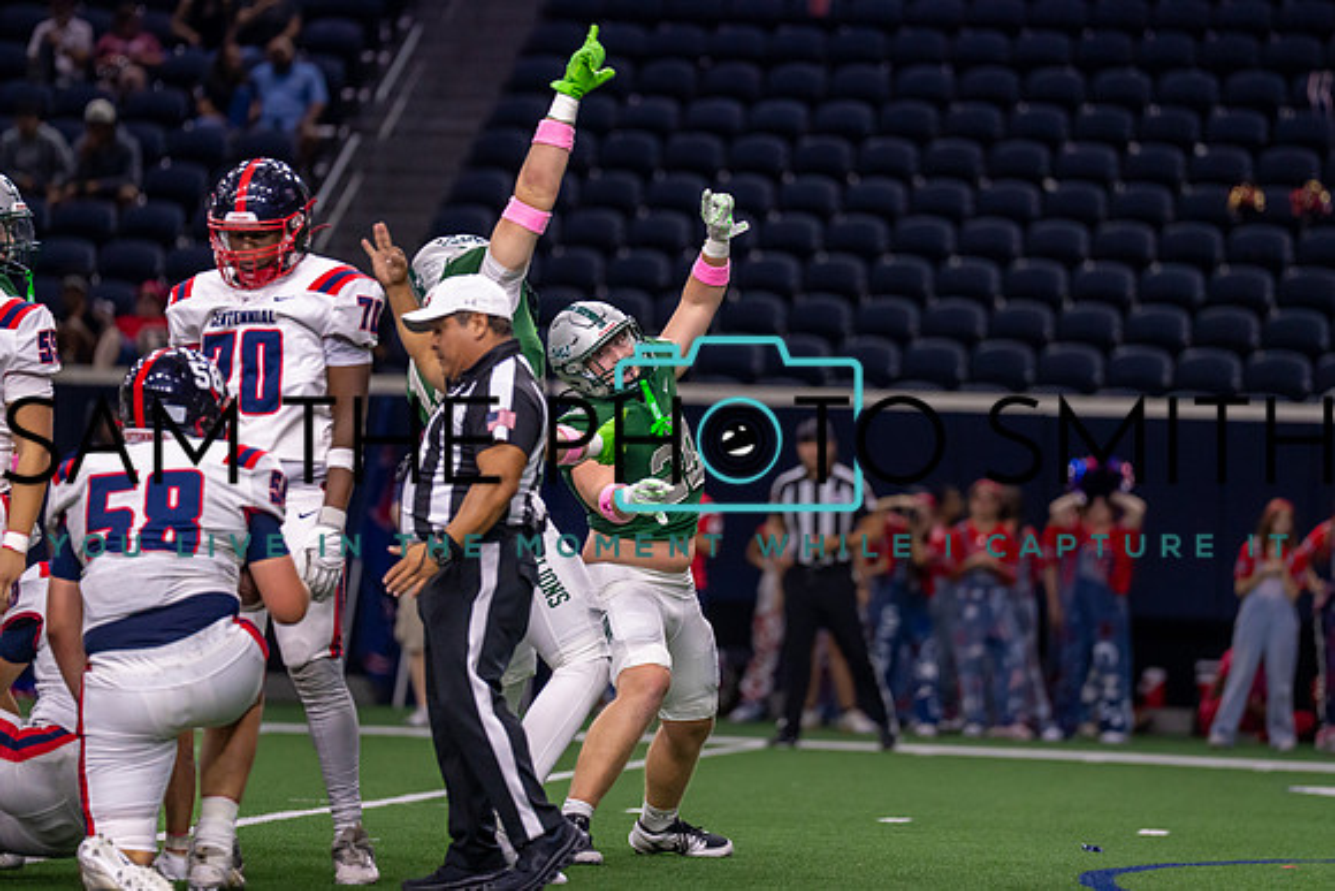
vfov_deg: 5.3
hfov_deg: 7.9
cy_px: 362
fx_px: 9612
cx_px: 713
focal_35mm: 259
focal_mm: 200
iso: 2000
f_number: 2.8
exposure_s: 1/1000
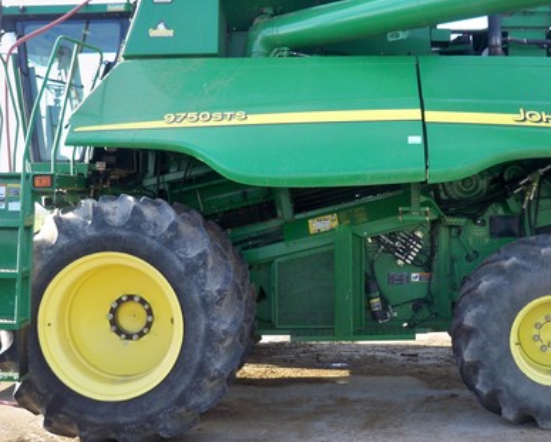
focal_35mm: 48
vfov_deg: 31.4
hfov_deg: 38.4
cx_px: 357
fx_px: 783
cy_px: 175
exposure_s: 1/125
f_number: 3.1
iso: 64
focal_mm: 6.3
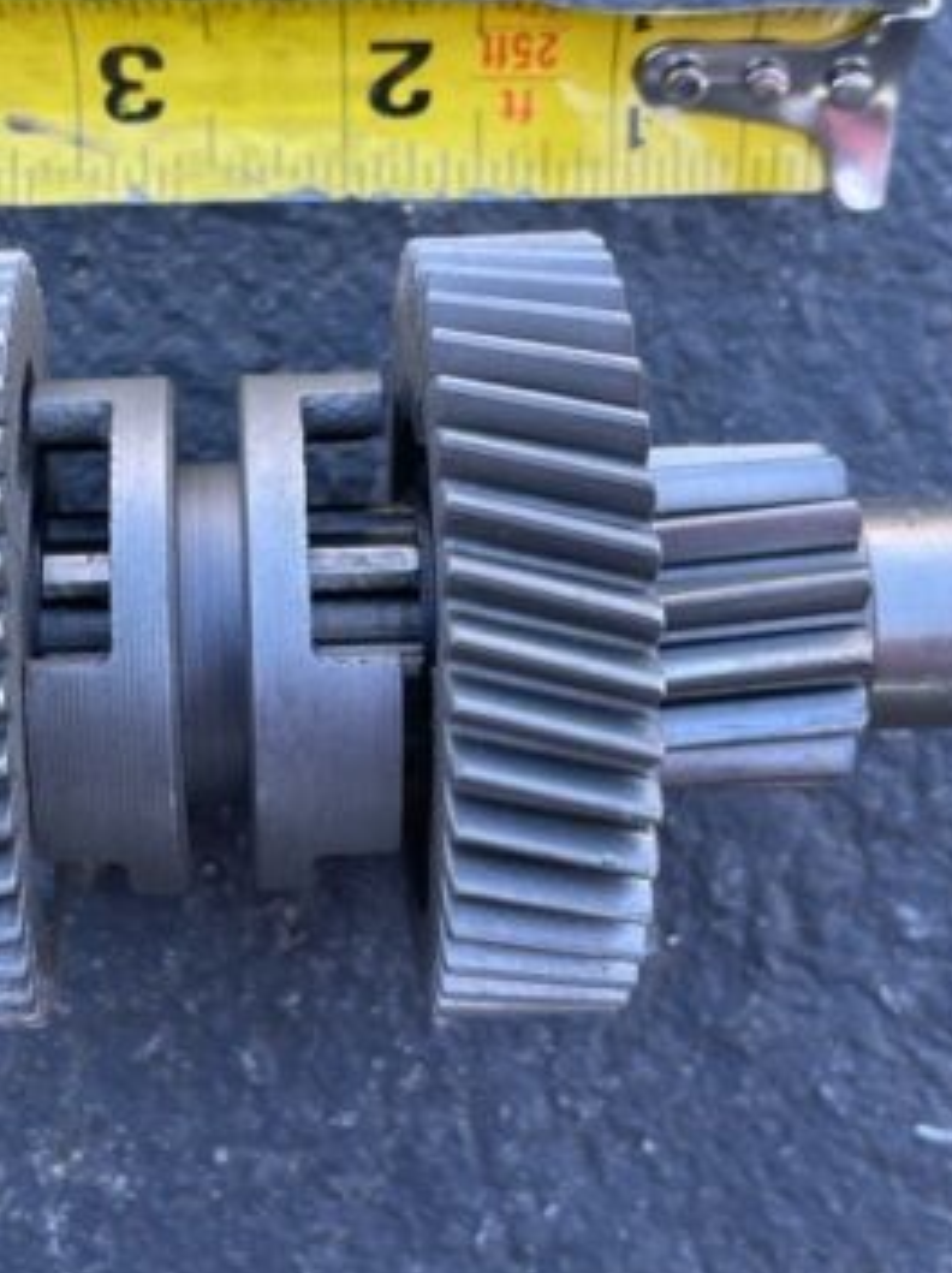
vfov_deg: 32.7
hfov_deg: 24.4
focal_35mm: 59
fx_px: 2167
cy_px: 609
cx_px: 213
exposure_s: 1/121
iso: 40
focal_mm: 5.1
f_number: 1.6
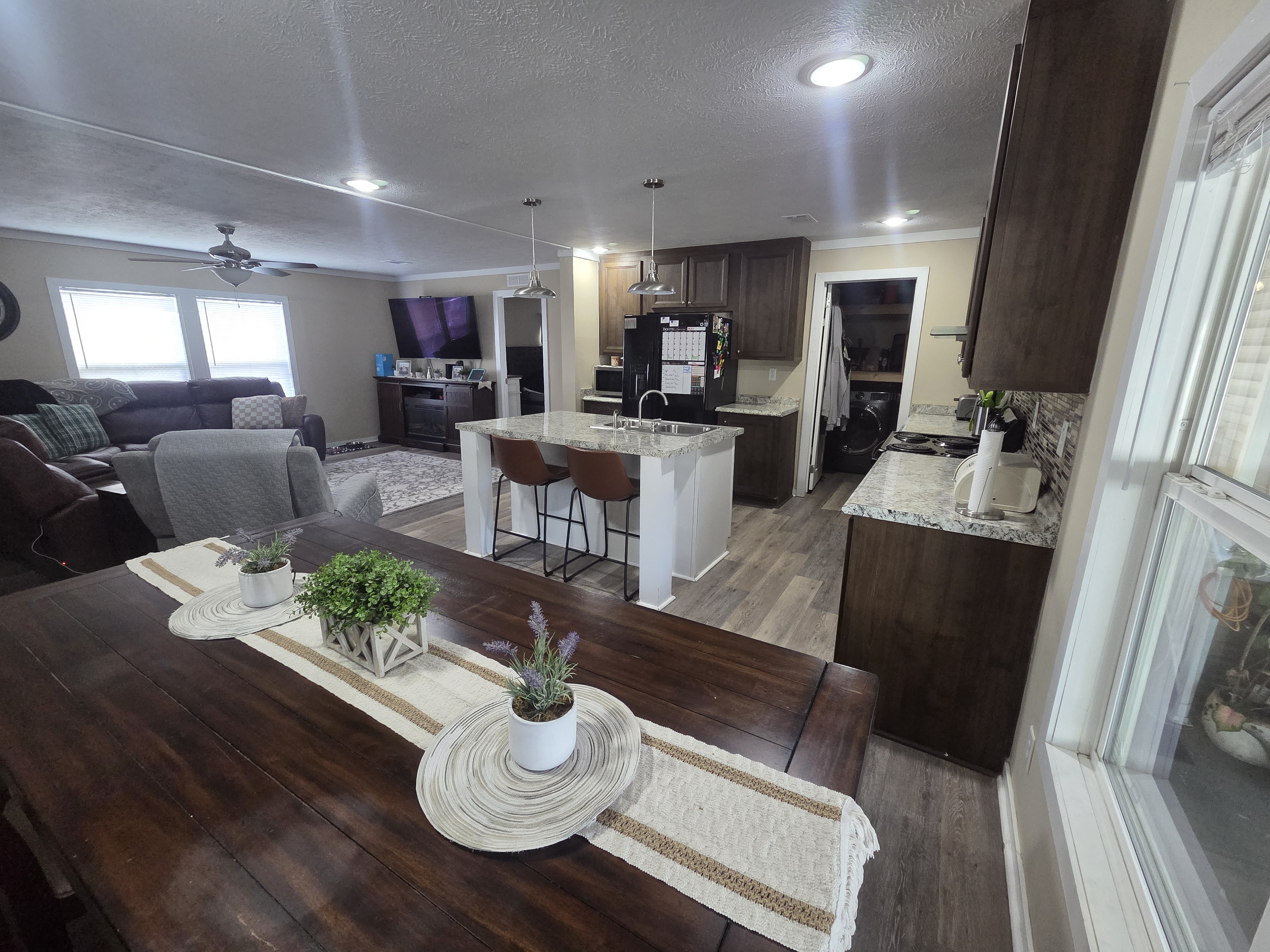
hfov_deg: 106.2
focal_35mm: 13
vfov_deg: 89.9
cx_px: 635
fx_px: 477
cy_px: 476
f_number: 2.2
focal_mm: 2.2
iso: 500
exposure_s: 1/60
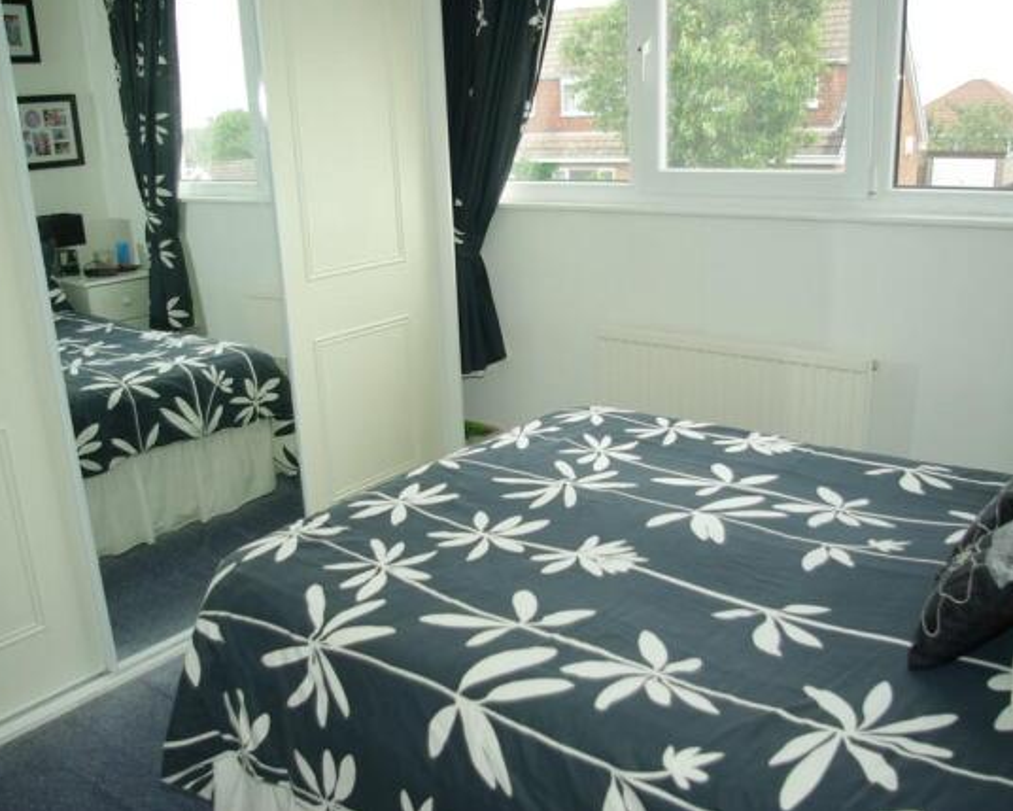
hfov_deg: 57.2
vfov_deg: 47.1
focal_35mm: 31
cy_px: 403
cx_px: 499
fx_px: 930
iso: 100
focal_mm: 18
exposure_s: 1/90
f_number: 3.5
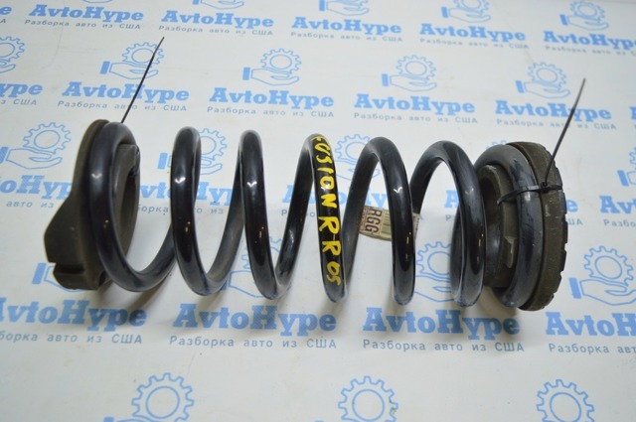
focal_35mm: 34
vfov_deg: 38.3
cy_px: 211
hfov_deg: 55.2
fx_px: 609
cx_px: 318
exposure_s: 1/60
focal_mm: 23
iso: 400
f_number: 3.8
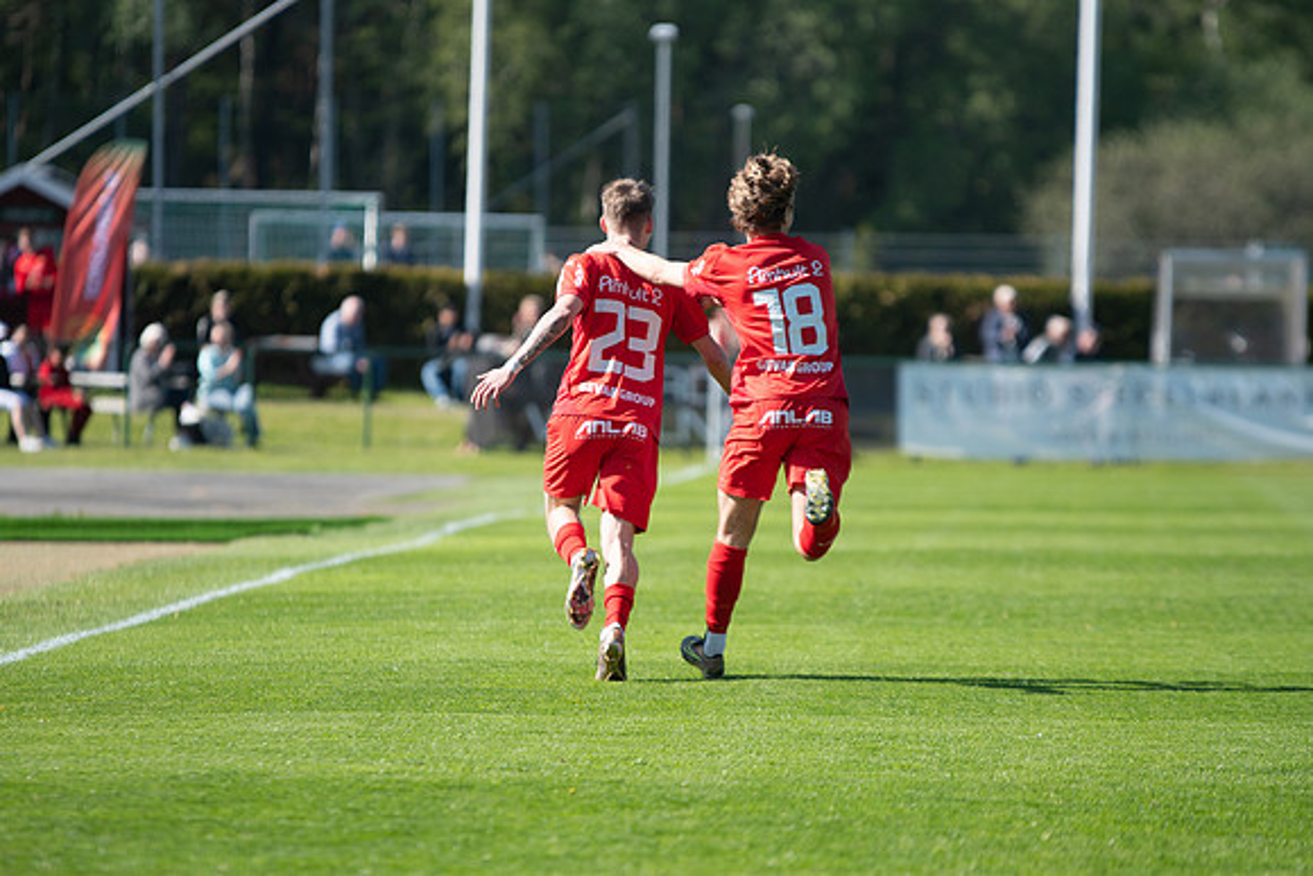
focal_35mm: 300
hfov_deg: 6.9
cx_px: 656
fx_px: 10944
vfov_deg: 4.6
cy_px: 438
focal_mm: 200
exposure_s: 1/2000
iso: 220
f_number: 3.2
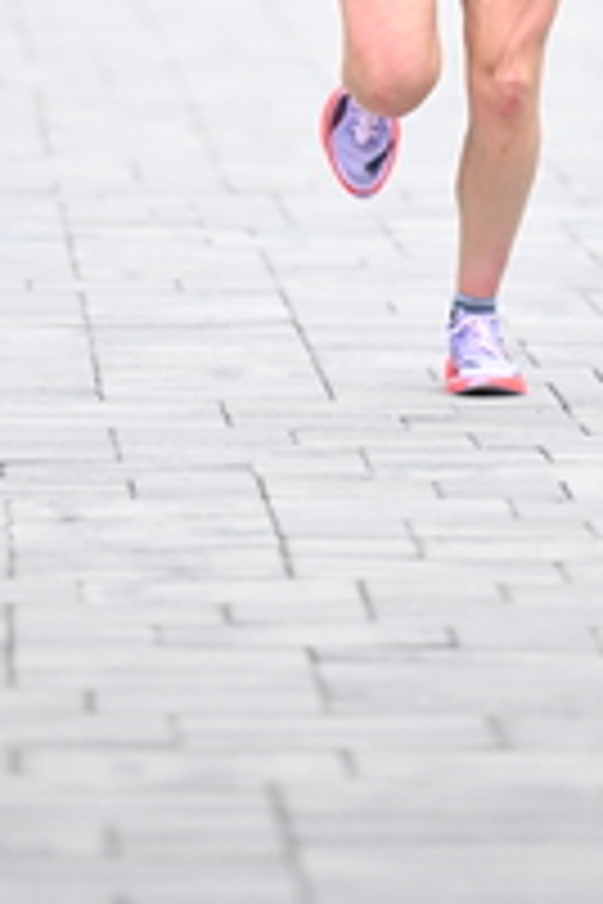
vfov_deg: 3.8
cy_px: -108
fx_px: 13742
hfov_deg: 2.5
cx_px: 389
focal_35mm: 547
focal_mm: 200
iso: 1600
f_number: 2.8
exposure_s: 1/800
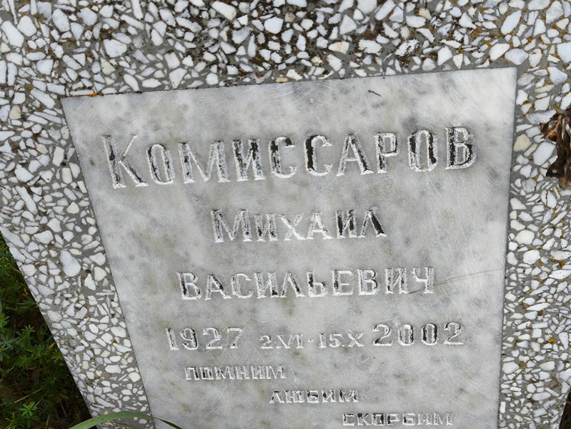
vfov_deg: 29.1
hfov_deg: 38.2
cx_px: 286
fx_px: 825
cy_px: 214
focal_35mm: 50
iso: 50
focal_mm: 4.71
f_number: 1.7
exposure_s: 1/173
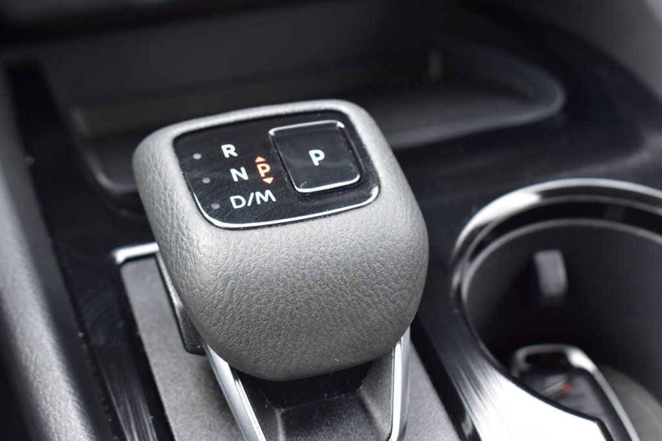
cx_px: 331
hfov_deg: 33.4
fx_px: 1103
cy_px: 220
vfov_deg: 22.6
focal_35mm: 60
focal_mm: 40
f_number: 7.1
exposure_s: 1/40
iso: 400
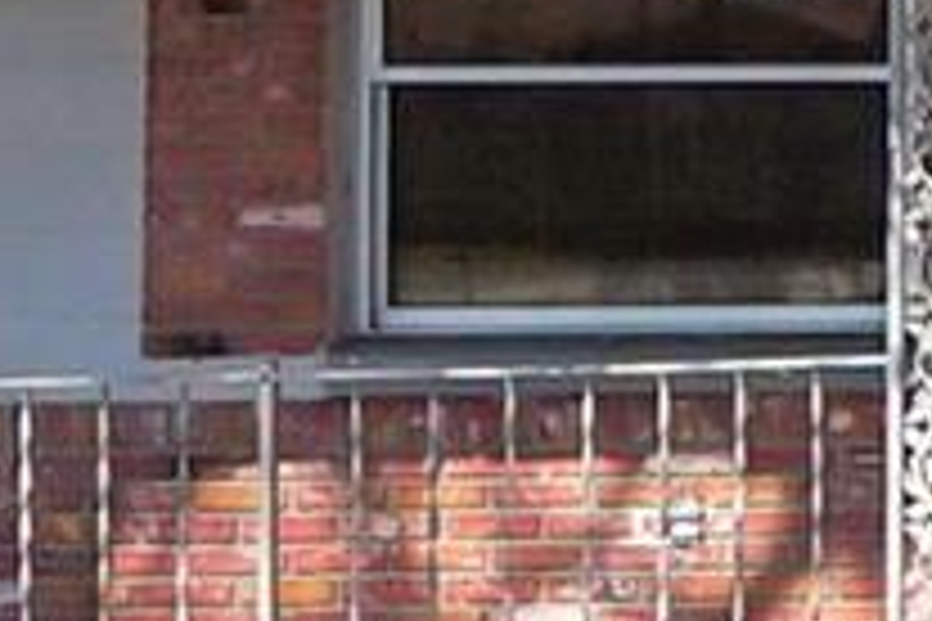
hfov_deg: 12.0
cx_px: 2548
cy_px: -115
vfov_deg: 11.6
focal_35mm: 116
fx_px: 3003
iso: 1000
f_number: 7.1
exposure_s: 1/2500
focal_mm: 10
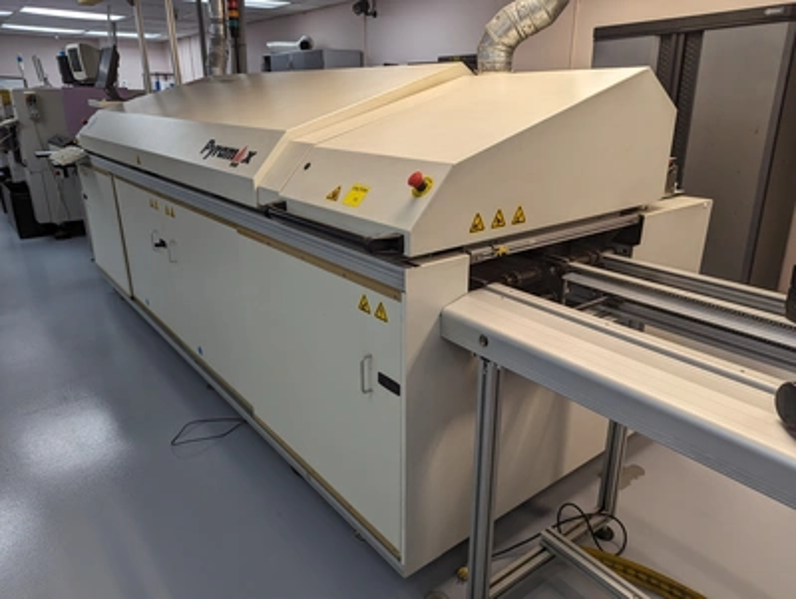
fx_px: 553
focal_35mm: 24
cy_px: 300
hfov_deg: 71.5
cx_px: 398
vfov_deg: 56.9
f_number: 1.85
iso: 73
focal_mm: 6.81
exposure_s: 1/120
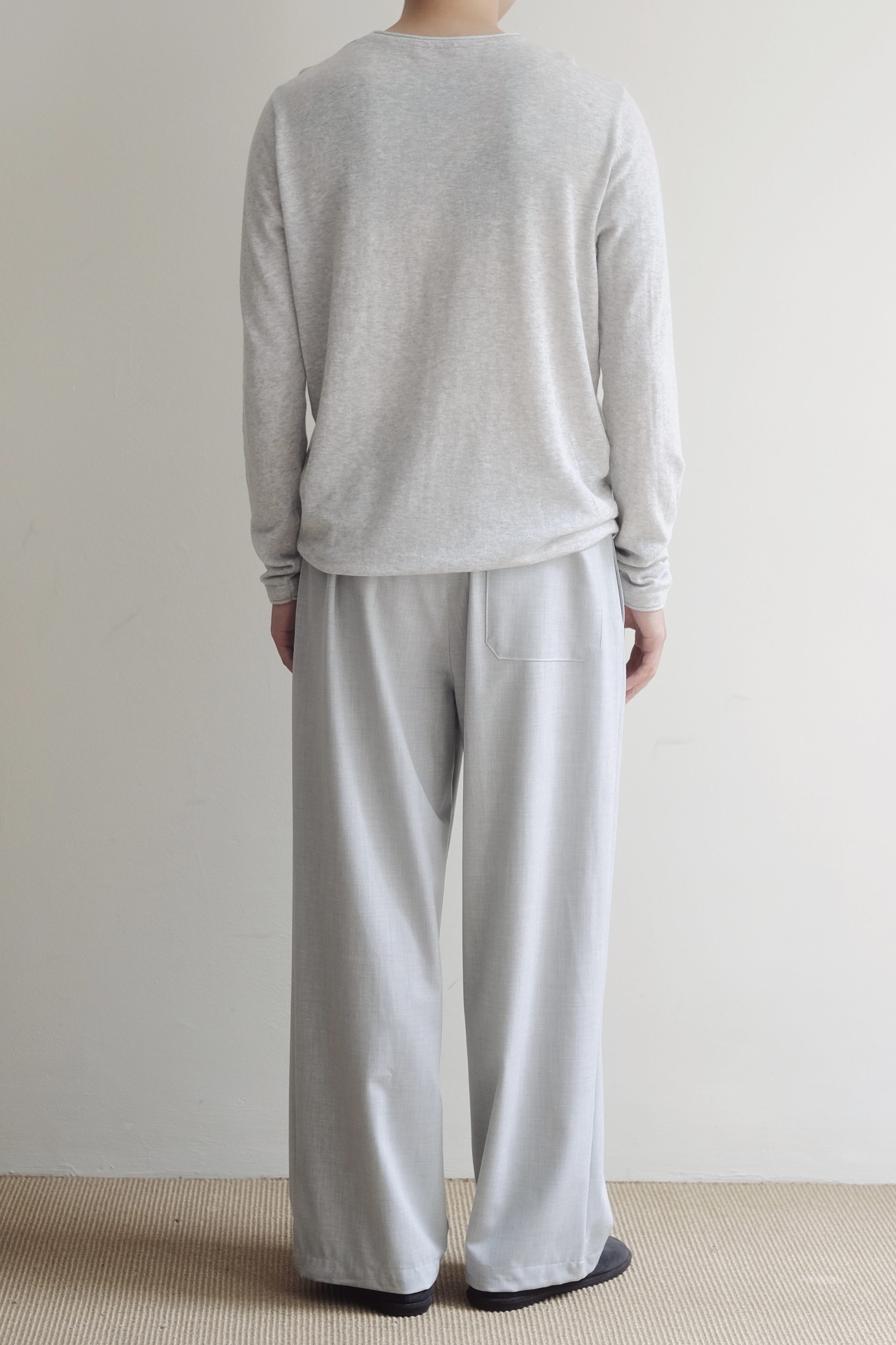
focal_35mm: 53
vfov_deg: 37.5
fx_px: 1978
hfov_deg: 25.5
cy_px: 672
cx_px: 448
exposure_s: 1/210
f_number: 2
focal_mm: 35
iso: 640
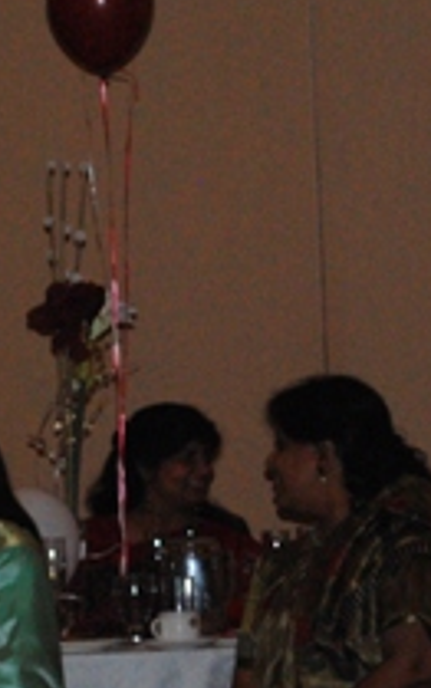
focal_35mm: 301
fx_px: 5642
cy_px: 408
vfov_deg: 7.0
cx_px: -28
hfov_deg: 4.4
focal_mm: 55
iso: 800
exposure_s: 1/60
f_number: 5.6
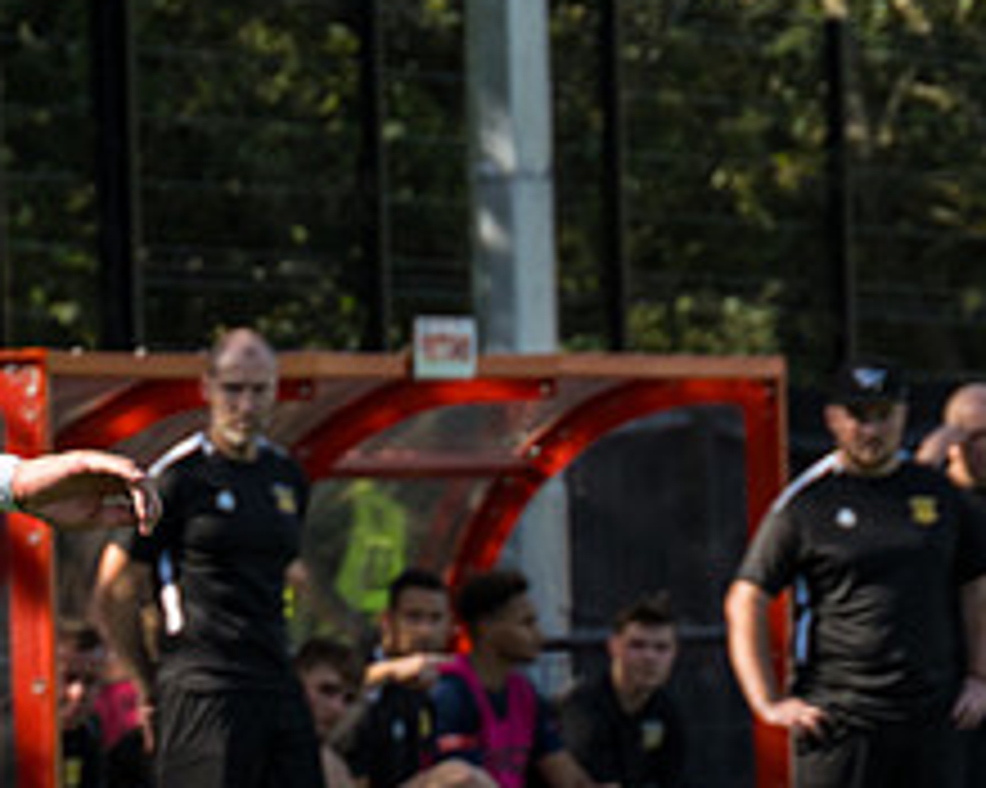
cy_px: 950
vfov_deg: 2.4
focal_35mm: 633
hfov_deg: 3.1
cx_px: -457
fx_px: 18464
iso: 200
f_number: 4.5
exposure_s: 1/1000
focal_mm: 115
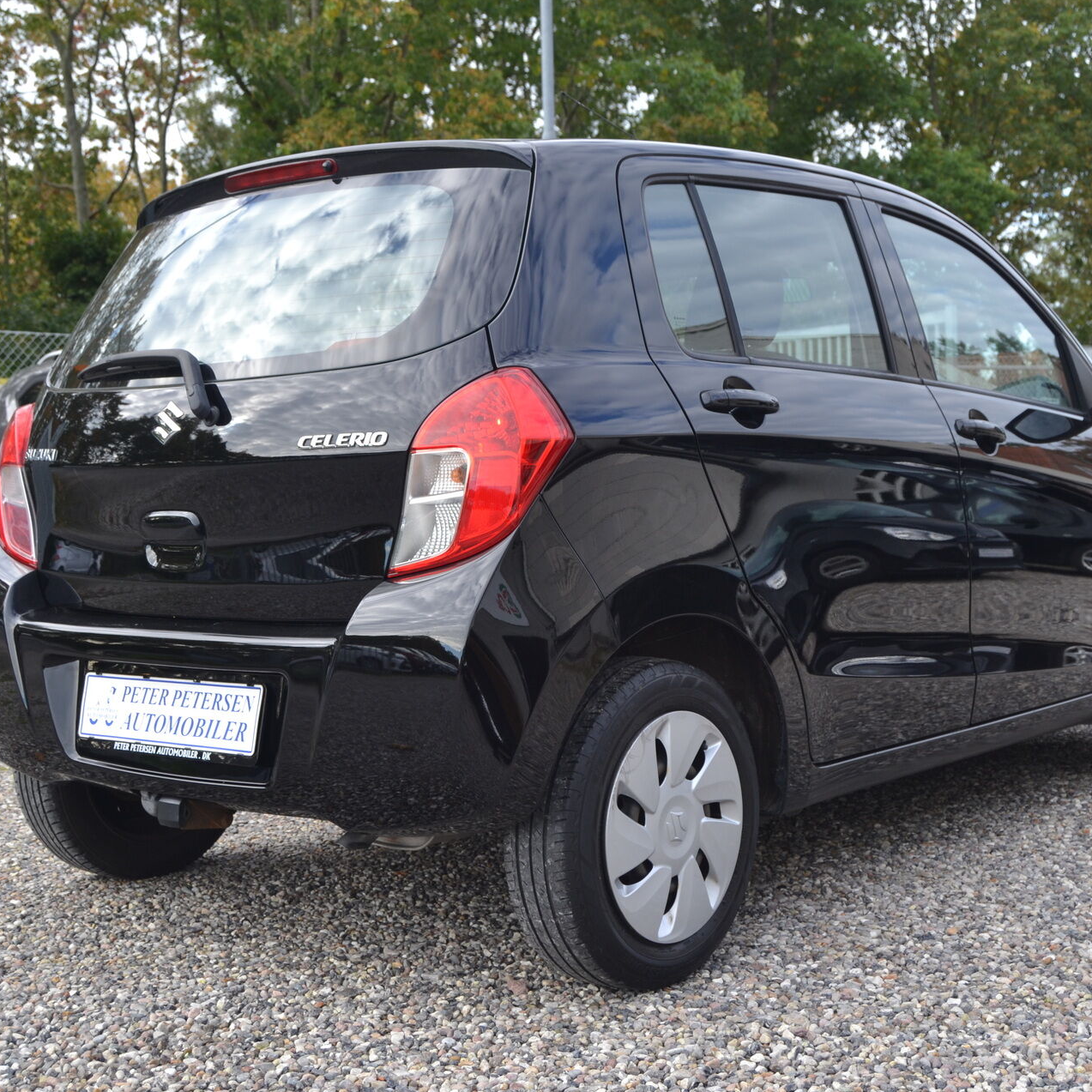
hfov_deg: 34.0
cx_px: 584
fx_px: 1785
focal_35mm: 50
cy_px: 545
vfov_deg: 34.0
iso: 125
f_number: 5.6
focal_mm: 26
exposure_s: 1/125
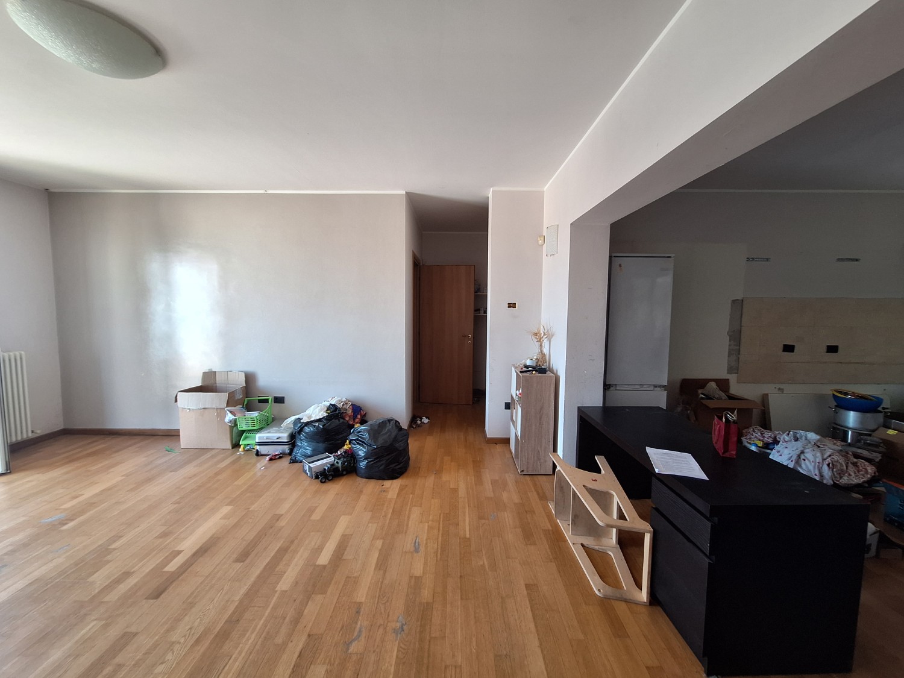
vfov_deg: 89.9
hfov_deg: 106.2
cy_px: 339
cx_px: 452
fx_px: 339
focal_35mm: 13
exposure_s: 1/40
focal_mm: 1.74
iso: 80
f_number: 2.2
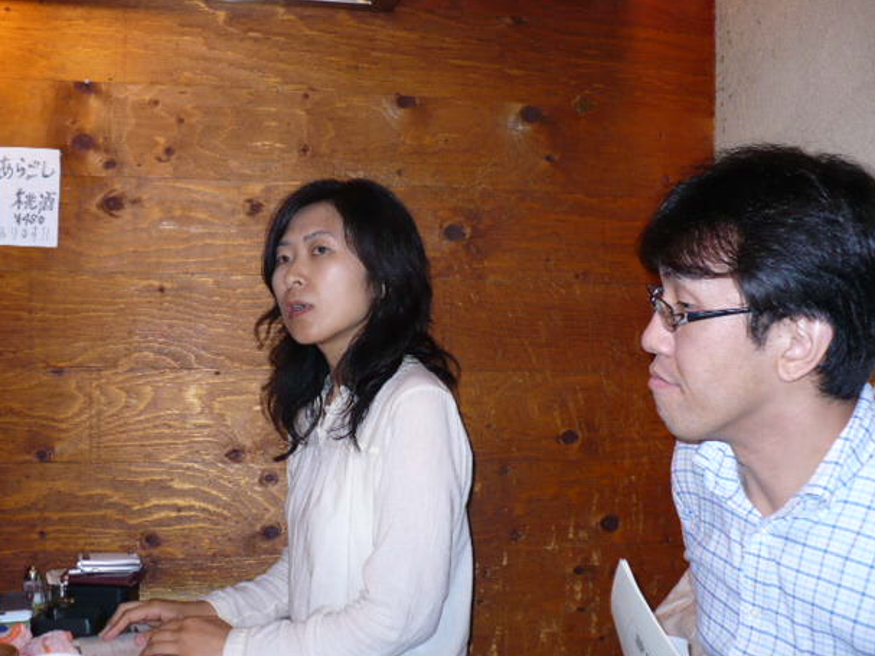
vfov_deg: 36.8
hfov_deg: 47.9
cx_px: 450
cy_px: 326
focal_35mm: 39
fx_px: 986
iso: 100
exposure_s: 1/30
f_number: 2.8
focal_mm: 6.1
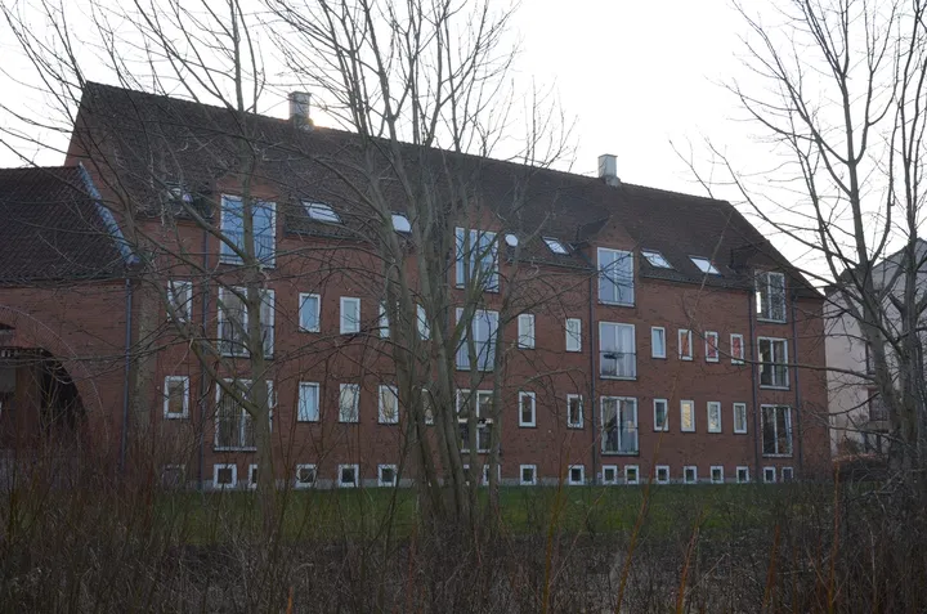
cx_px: 464
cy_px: 307
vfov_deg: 29.7
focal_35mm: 45
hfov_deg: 43.7
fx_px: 1156
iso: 100
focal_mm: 30
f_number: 7.1
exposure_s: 1/200
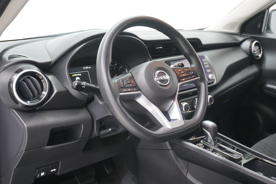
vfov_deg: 36.0
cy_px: 92
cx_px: 138
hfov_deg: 51.9
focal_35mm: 37
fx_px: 284
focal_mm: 25
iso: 1000
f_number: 4.5
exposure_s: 1/60
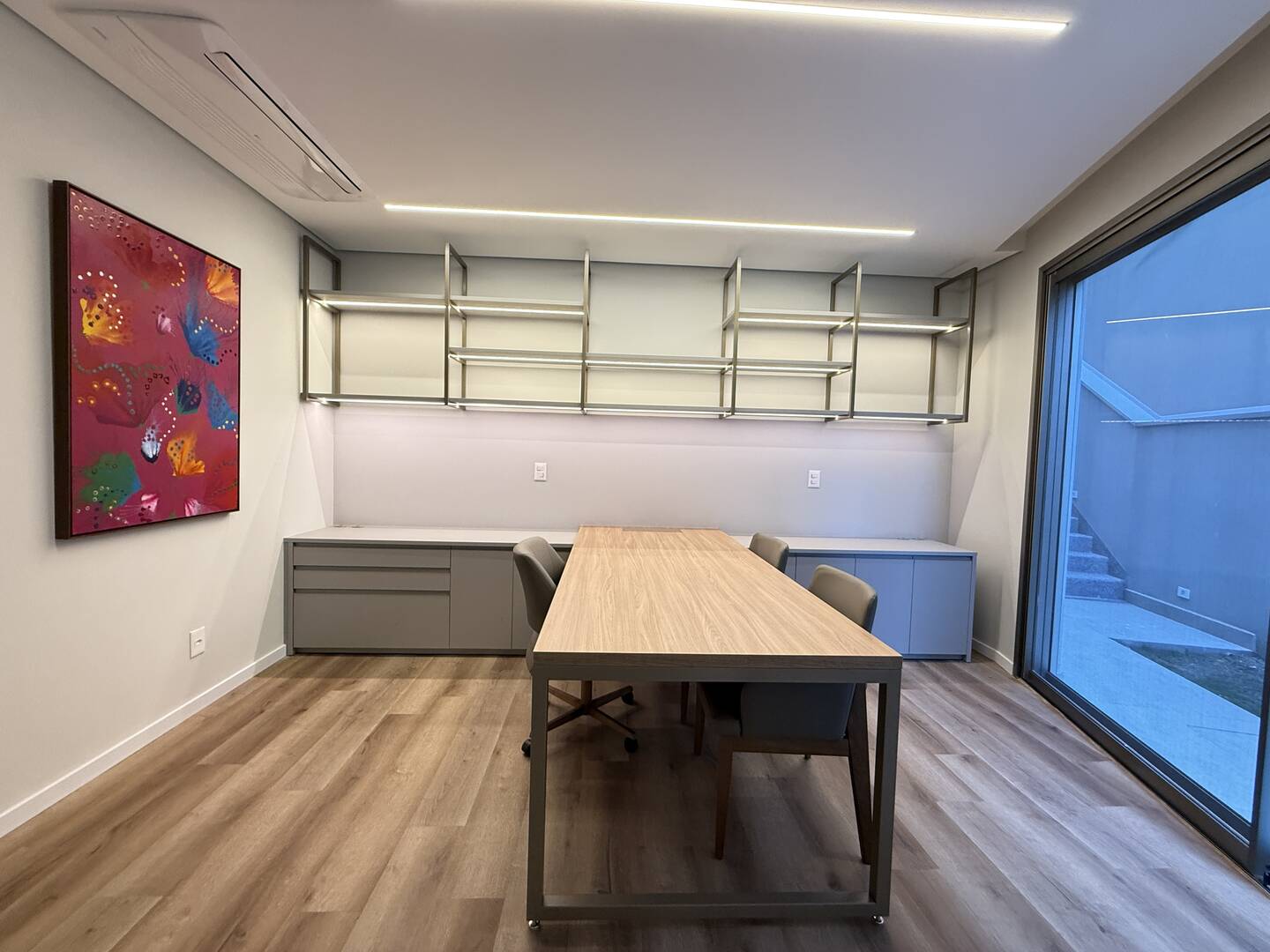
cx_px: 635
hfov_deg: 102.1
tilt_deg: -1.8
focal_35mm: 14
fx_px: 514
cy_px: 476
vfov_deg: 85.7
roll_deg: -1.9
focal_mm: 2.22
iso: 250
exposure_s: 1/60
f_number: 2.2
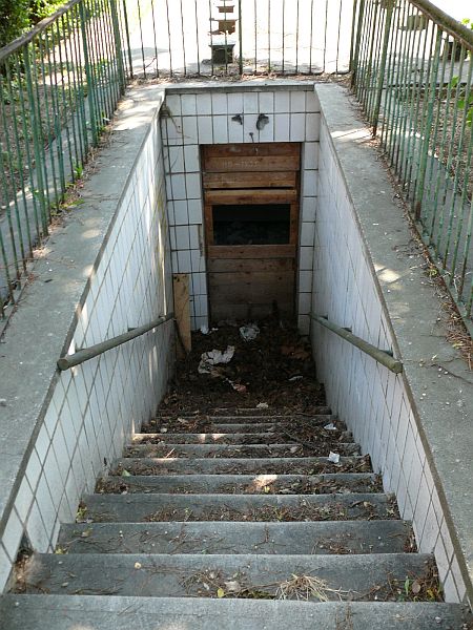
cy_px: 315
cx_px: 236
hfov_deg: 40.7
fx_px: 638
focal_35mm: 35
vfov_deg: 52.6
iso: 100
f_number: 2.8
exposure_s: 1/100
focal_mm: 7.4
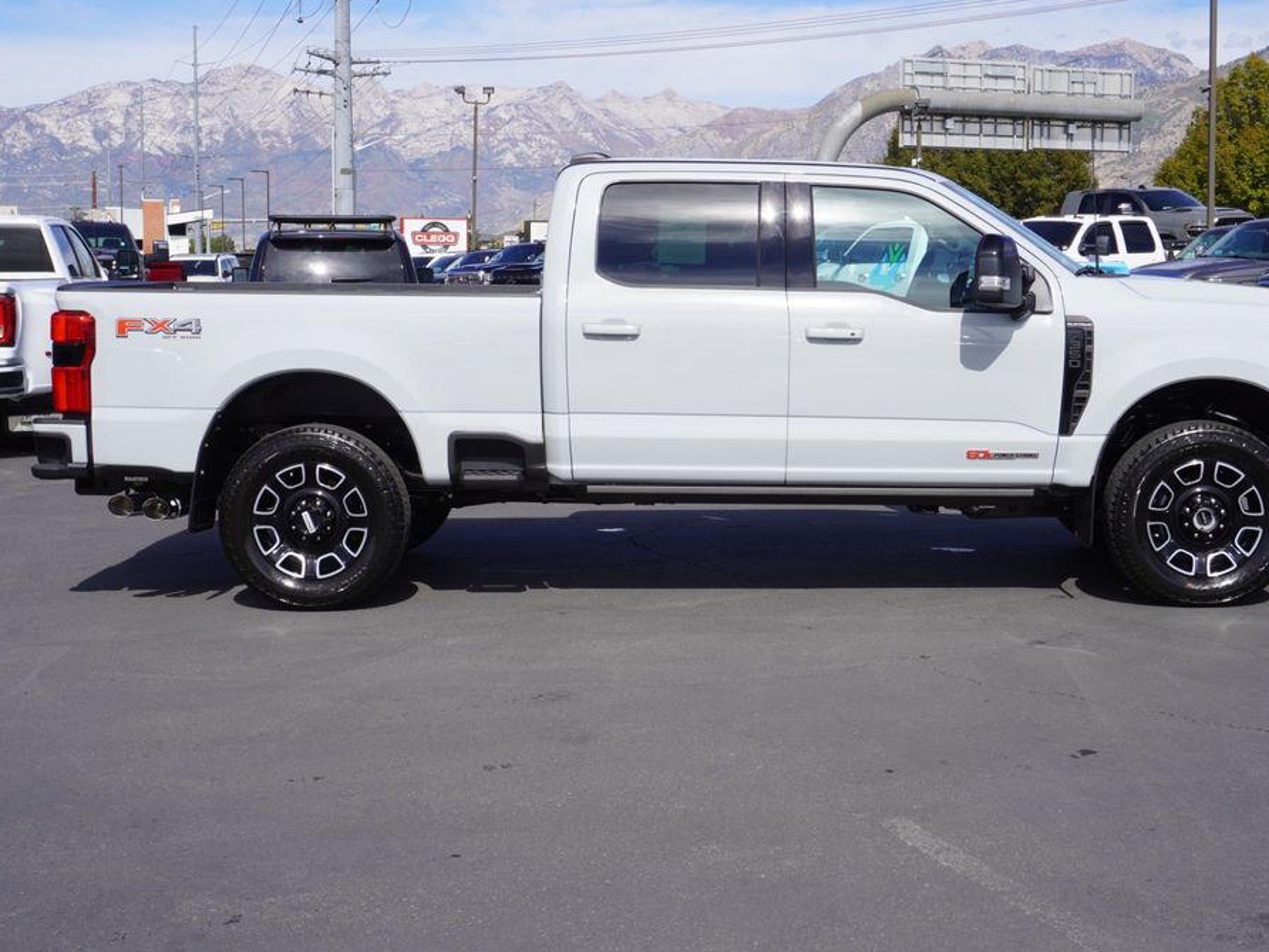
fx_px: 1943
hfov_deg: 36.1
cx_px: 693
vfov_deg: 27.5
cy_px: 468
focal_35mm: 53
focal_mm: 32
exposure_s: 1/160
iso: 100
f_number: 11
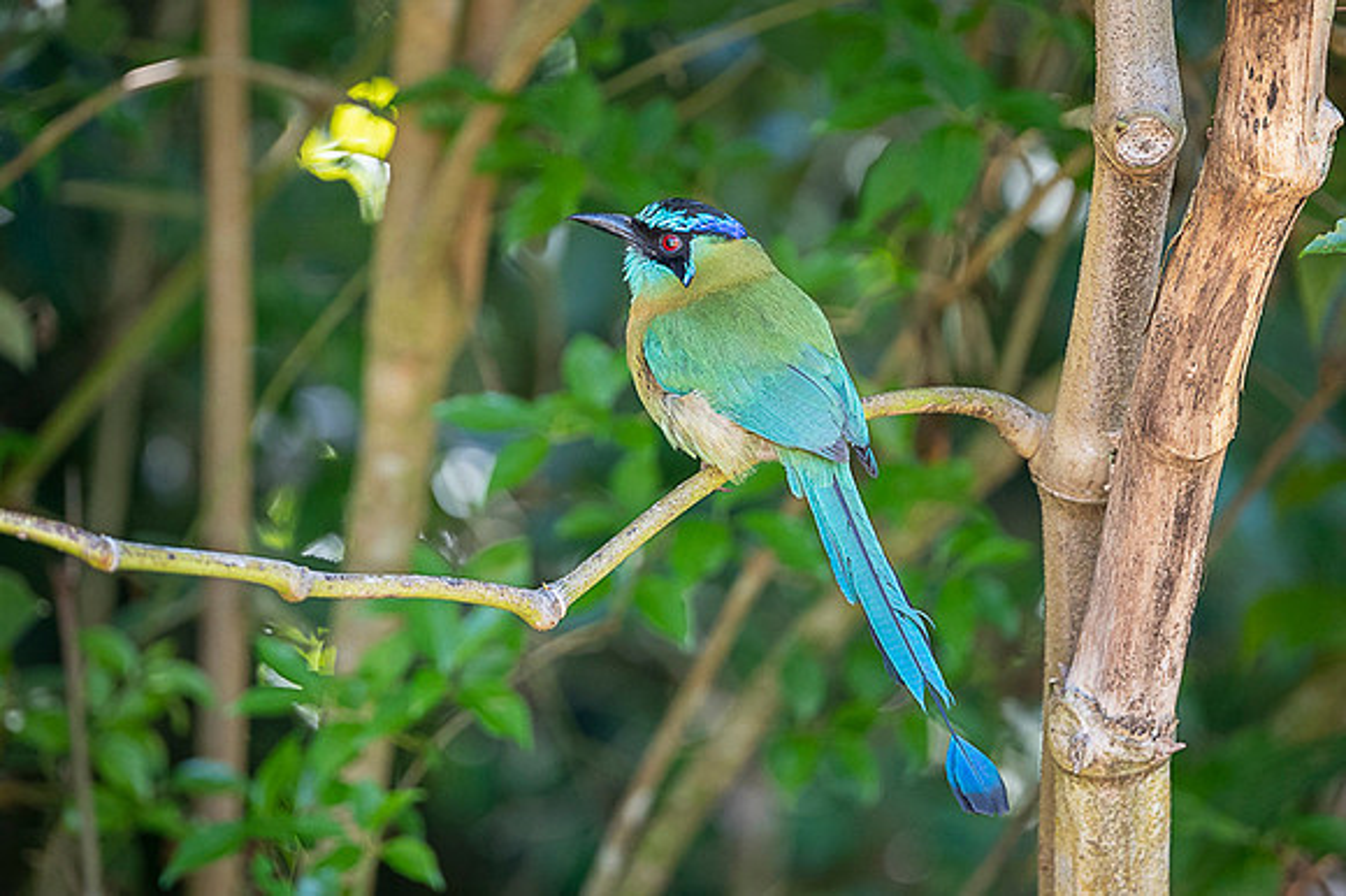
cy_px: 374
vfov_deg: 2.6
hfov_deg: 3.9
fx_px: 19565
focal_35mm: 524
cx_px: 669
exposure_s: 1/160
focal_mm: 330
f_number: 4
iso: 800
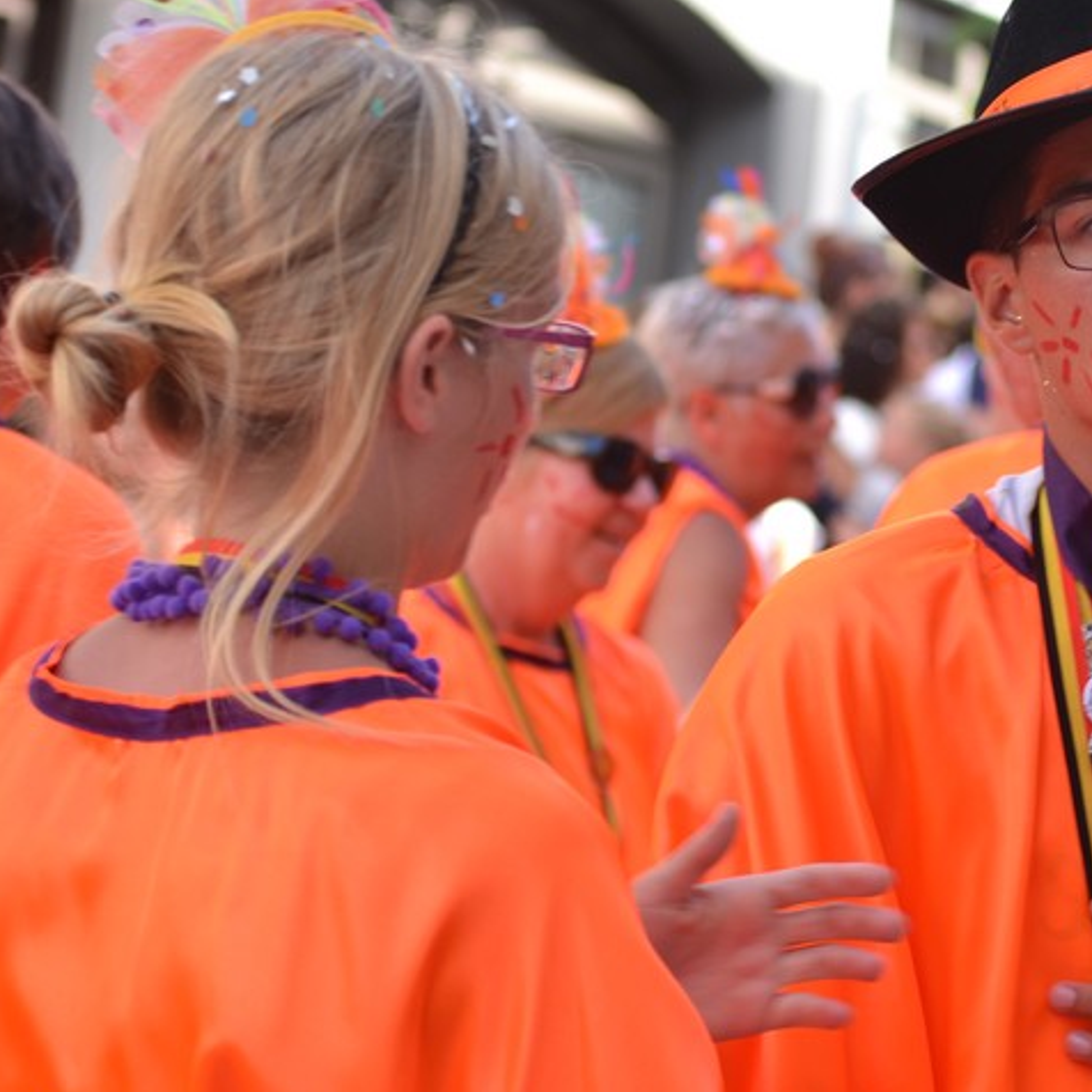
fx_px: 4890
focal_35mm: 137
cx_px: 727
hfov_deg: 12.7
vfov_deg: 12.7
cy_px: 579
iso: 100
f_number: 3.2
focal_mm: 50
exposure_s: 1/200
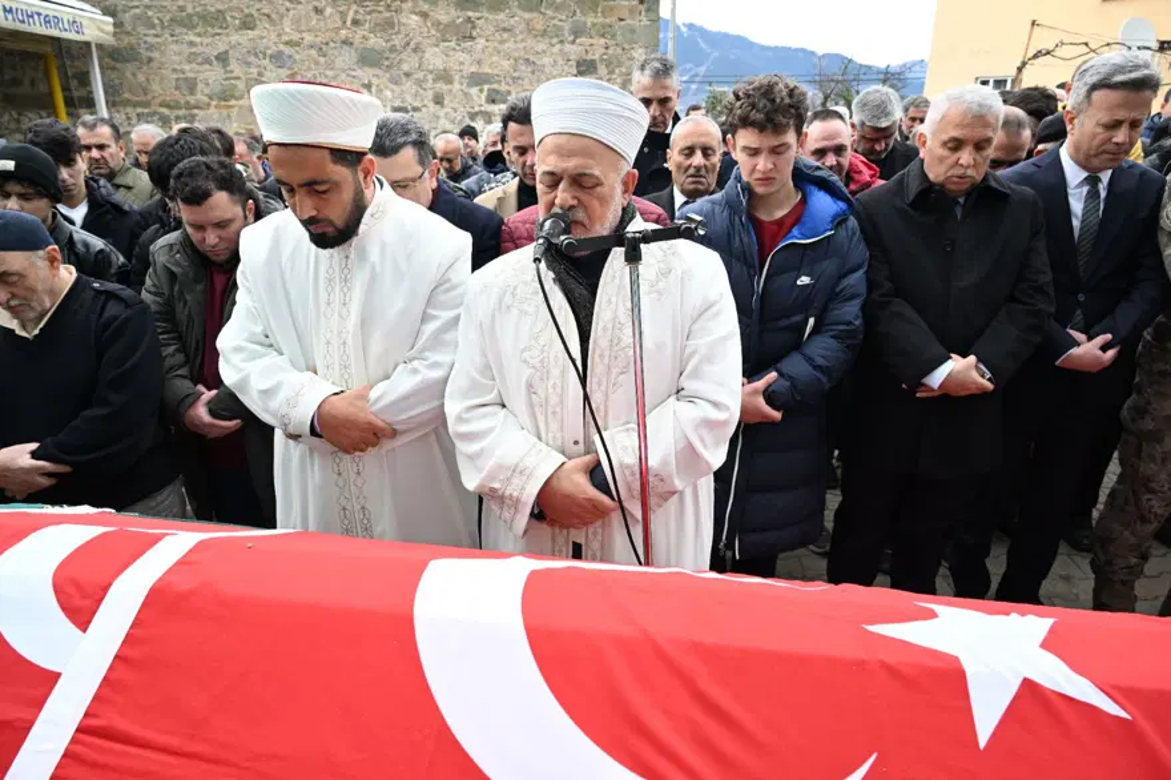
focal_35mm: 24
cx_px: 586
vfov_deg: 53.1
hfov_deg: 73.8
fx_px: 780
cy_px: 390
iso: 800
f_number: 7.1
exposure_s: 1/200
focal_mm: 24
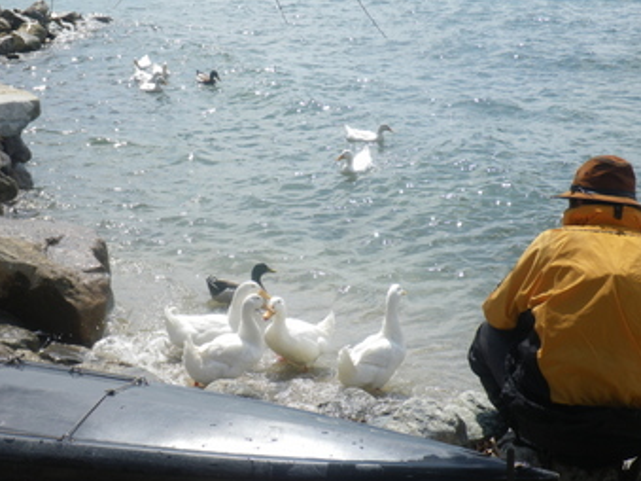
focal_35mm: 64
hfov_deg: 30.3
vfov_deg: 22.9
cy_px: 243
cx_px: 321
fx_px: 1185
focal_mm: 11.1
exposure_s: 1/200
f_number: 5.5
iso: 50
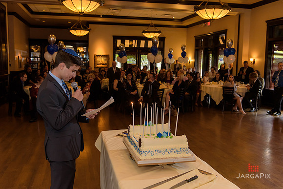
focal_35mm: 35
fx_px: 275
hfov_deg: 54.4
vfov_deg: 37.9
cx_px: 142
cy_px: 94
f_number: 3.2
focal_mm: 35
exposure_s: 1/125
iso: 1600
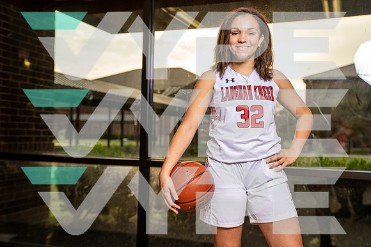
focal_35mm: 43
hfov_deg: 45.4
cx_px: 186
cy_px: 124
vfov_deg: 31.2
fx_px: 443
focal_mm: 43
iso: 320
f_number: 3.2
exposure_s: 1/250
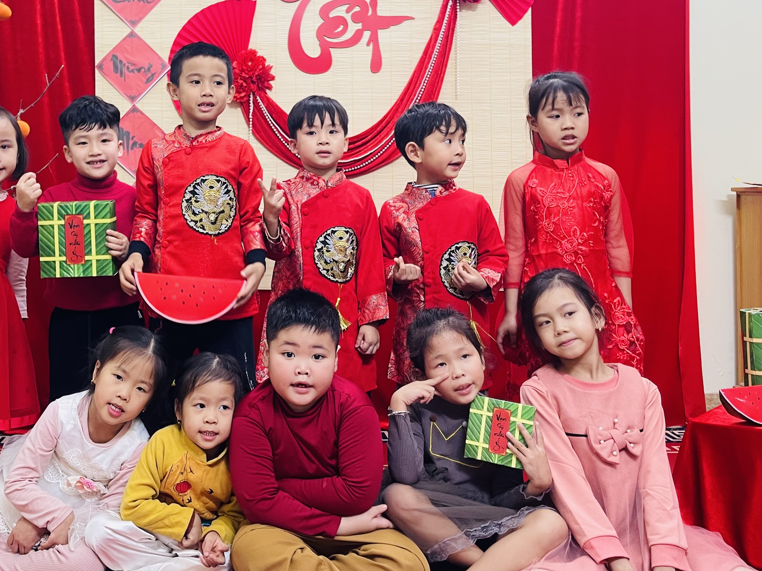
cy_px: 182
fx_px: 814
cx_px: 228
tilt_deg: +2.2
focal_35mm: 37
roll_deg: -0.3
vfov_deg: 38.2
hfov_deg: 48.9
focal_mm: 5.1
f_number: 1.6
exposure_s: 1/50
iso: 200
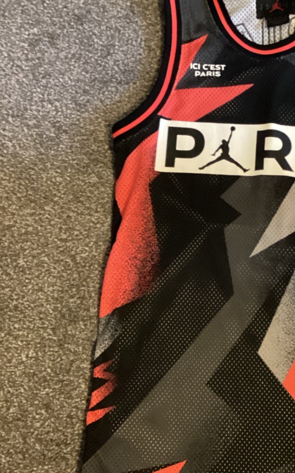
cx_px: 260
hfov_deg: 24.7
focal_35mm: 51
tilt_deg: -78.8
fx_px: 656
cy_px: 238
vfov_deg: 39.6
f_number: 2.4
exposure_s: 1/20
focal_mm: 3.3
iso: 640
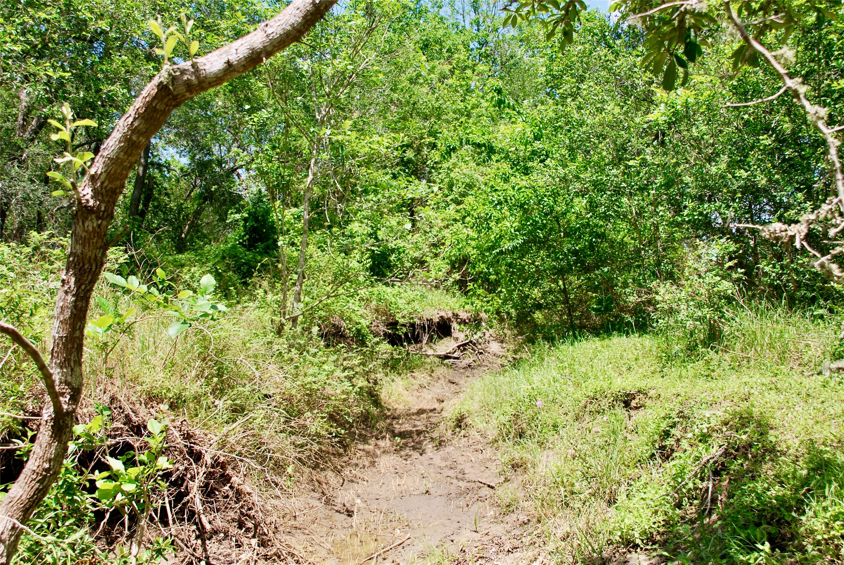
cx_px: 422
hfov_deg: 57.2
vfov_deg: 40.1
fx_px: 774
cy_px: 282
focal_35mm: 33
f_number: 6.3
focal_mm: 22
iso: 100
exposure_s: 1/160
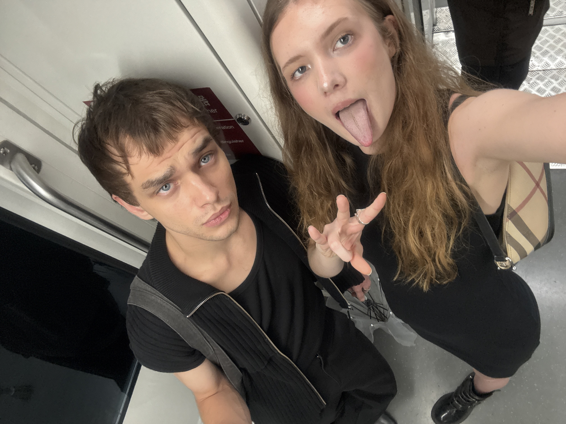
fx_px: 376
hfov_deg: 73.9
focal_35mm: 23
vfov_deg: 58.9
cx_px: 283
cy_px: 212
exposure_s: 1/60
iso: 125
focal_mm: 2.69
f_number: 1.9
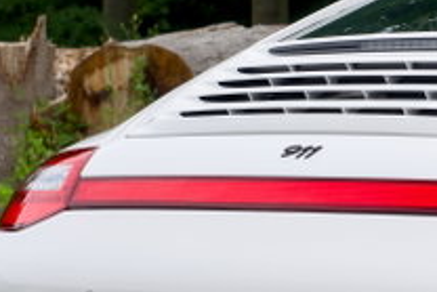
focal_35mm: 246
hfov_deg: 8.1
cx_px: 765
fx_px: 2988
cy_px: 186
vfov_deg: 5.6
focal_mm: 50
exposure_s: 1/100
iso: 125
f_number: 8
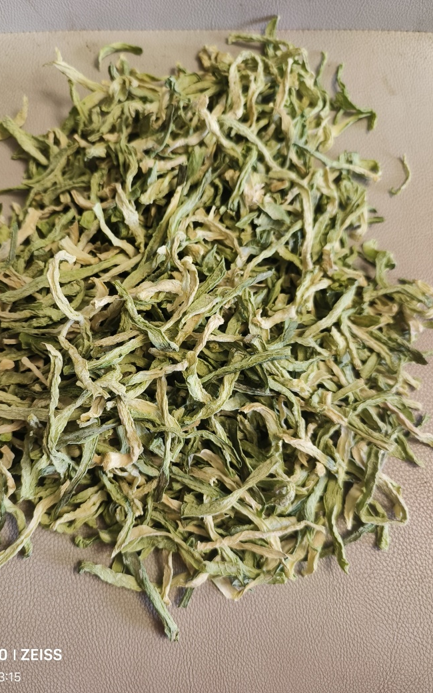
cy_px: 345
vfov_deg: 72.5
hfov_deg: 49.1
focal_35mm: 25
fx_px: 472
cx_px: 183
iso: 854
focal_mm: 5.5
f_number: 1.75
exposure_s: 1/50
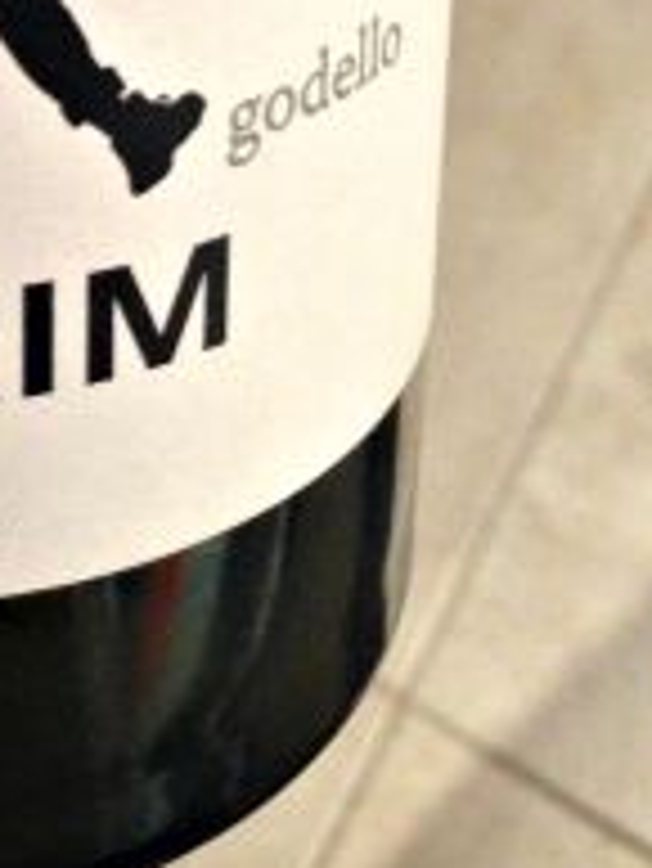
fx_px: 2283
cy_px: -290
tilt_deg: -59.2
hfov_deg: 15.5
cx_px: -193
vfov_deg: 19.7
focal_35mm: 91
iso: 250
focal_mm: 4.12
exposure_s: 1/20
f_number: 2.4
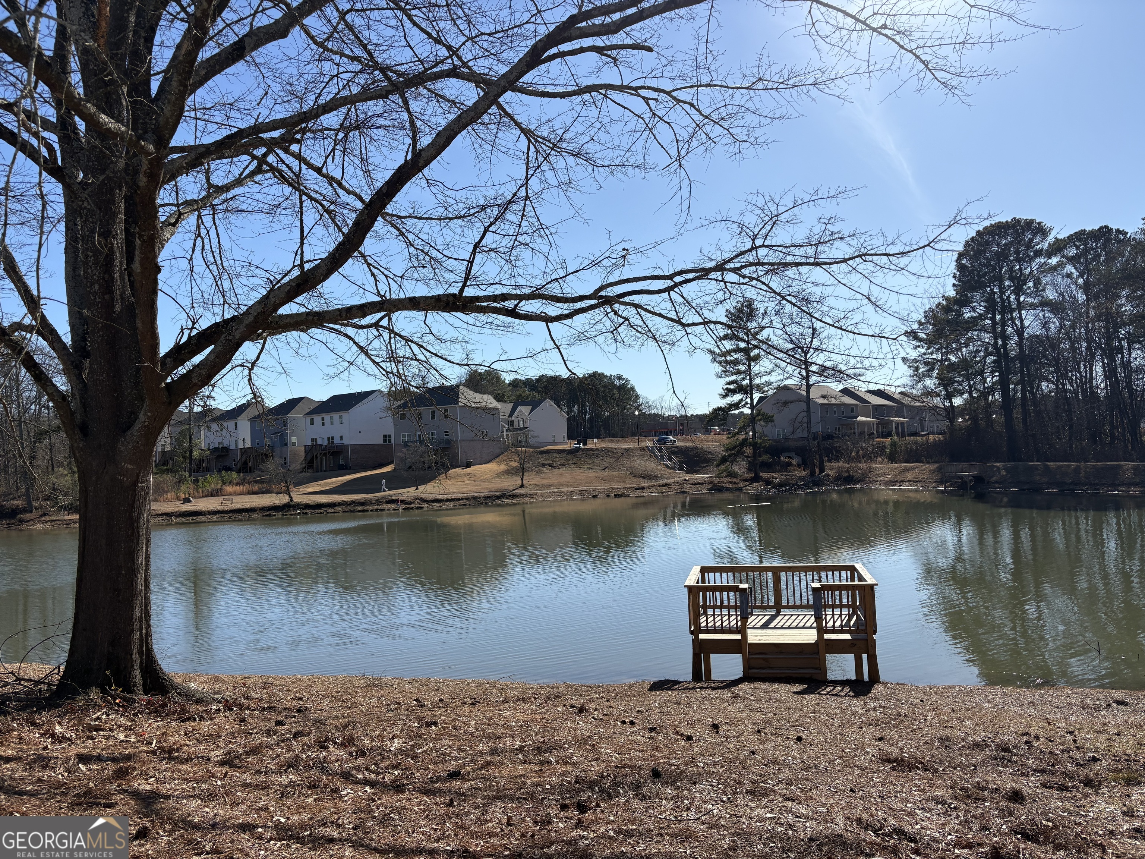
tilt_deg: +1.2
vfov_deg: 53.1
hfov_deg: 67.3
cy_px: 430
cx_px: 572
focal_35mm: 26
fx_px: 860
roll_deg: +2.4
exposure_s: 1/4065
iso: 50
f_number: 1.6
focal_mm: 5.96
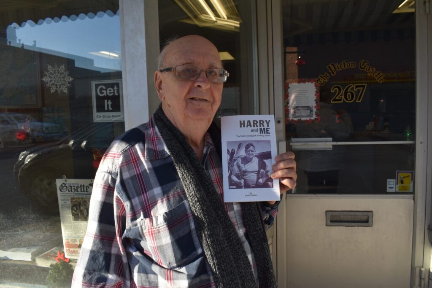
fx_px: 360
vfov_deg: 43.6
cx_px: 216
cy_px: 144
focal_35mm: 30
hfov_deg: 61.9
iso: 220
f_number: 8
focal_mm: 20
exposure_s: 1/250
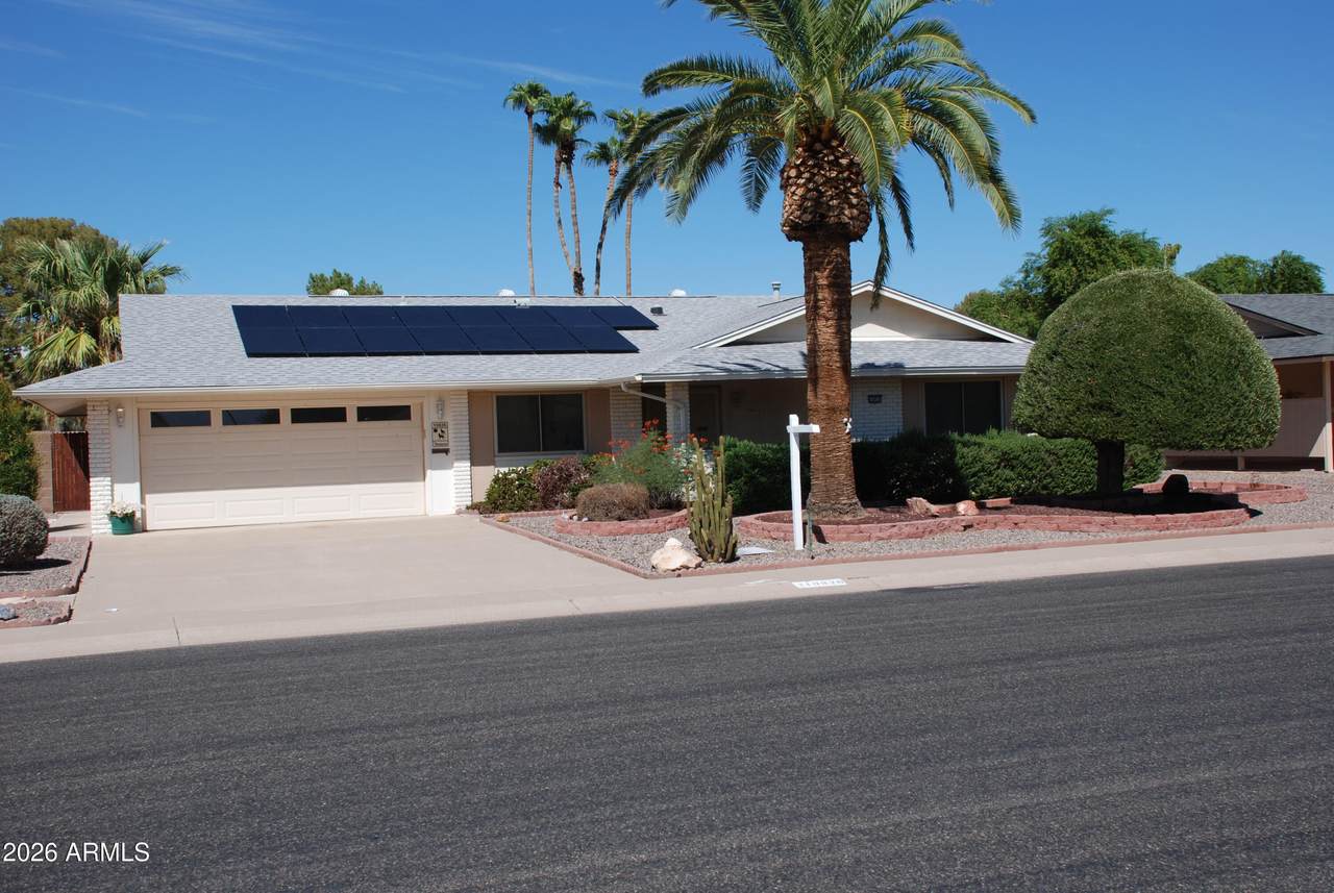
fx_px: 1447
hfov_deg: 49.5
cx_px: 667
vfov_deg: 34.3
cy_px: 446
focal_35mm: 39
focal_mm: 26
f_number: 8
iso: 100
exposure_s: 1/250
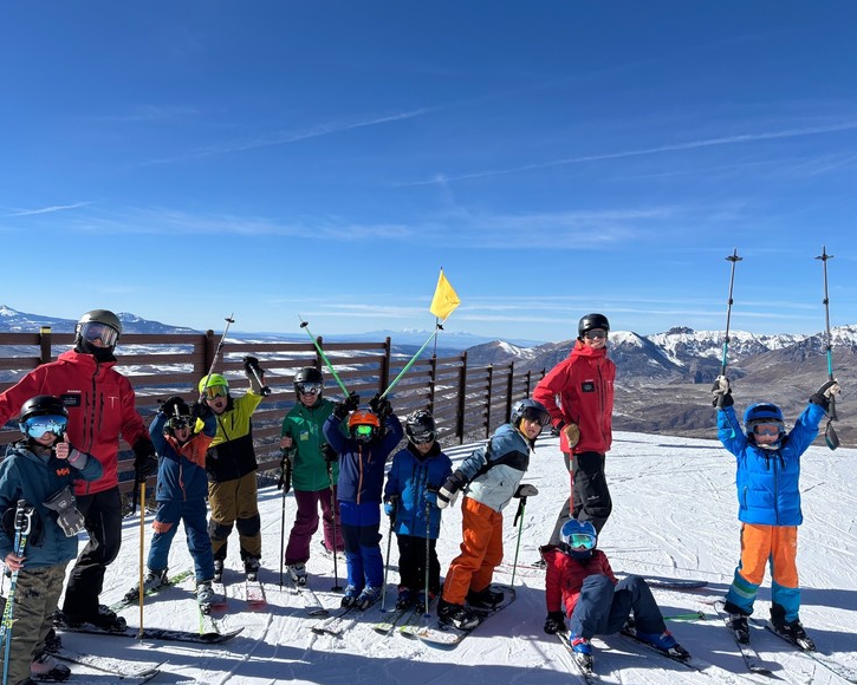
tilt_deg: +0.4
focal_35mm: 28
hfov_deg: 62.1
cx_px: 394
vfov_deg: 51.5
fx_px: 710
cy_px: 345
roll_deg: -1.2
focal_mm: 5.96
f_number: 1.6
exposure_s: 1/4630
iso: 50
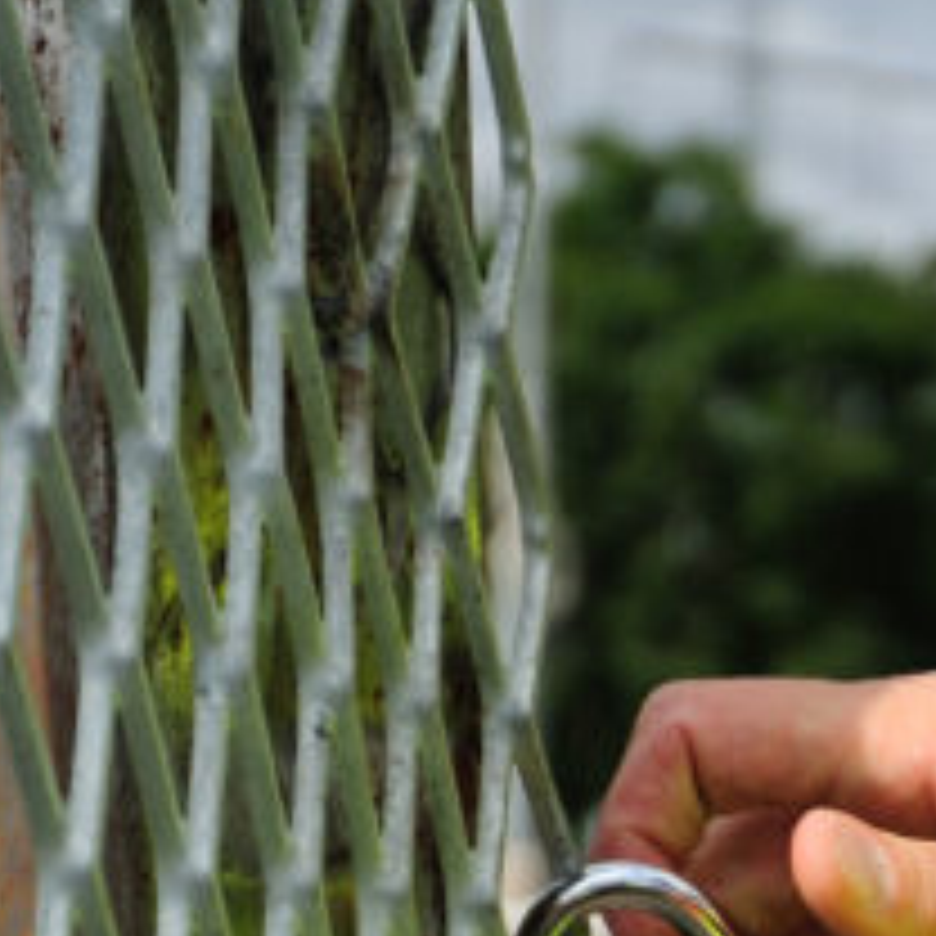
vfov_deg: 11.5
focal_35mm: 146
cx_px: 986
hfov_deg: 11.8
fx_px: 4466
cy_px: 1361
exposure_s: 1/1600
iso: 200
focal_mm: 35
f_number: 4
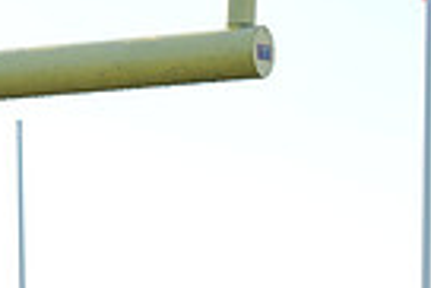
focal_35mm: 298
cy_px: 576
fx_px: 3571
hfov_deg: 6.7
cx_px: -345
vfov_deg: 4.6
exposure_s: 1/200
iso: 200
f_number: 8
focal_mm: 70
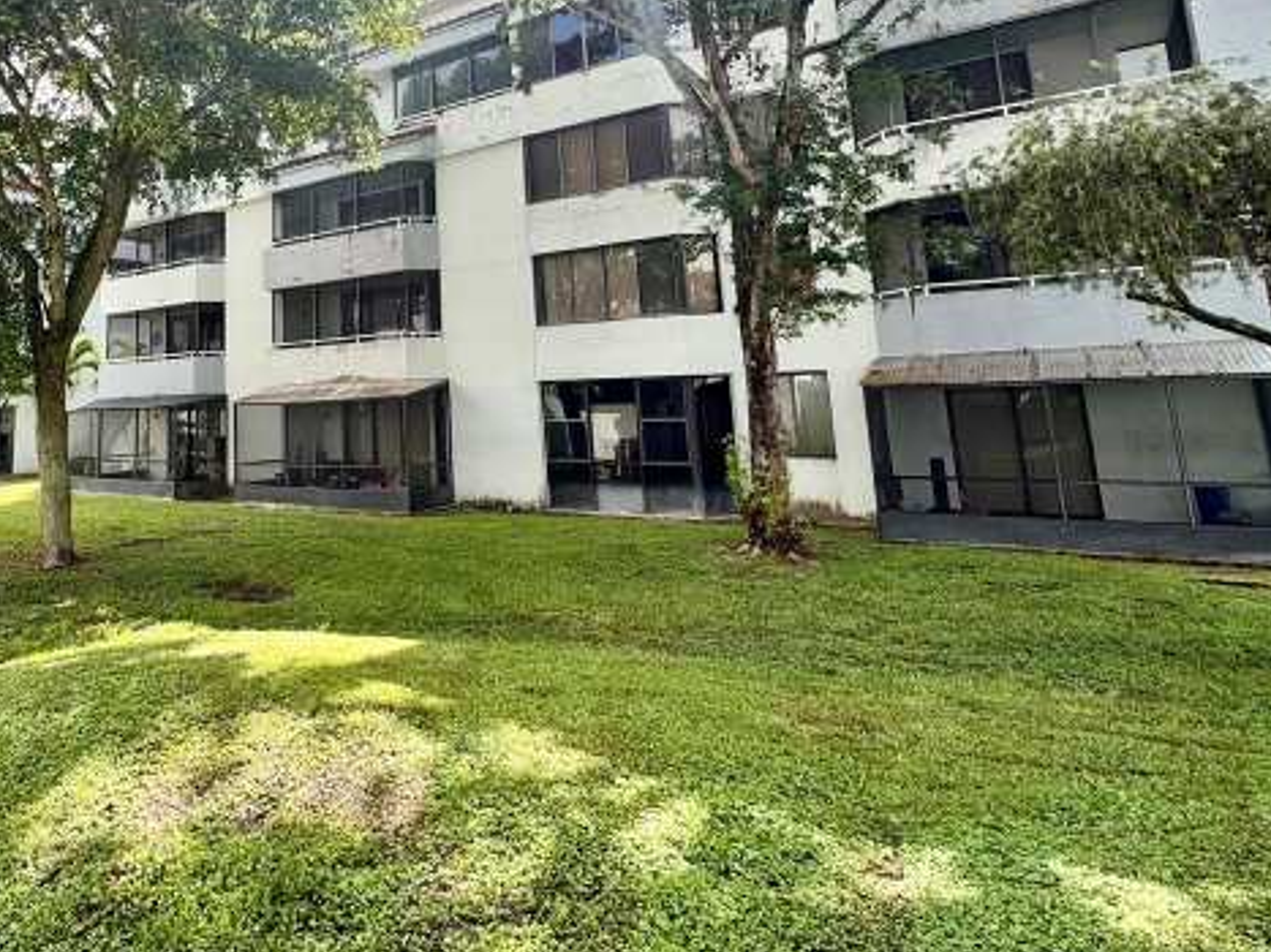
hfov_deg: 67.6
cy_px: 267
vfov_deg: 54.7
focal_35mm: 24
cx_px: 337
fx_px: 881
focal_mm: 2.22
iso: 40
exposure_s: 1/366
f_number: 2.2
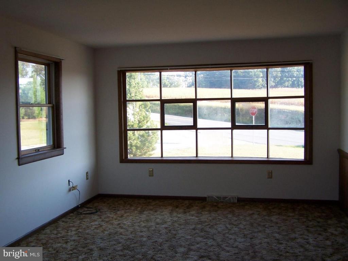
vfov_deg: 37.7
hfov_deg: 49.0
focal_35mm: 38
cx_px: 174
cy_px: 130
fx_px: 382
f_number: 2.8
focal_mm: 6.3
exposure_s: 1/90
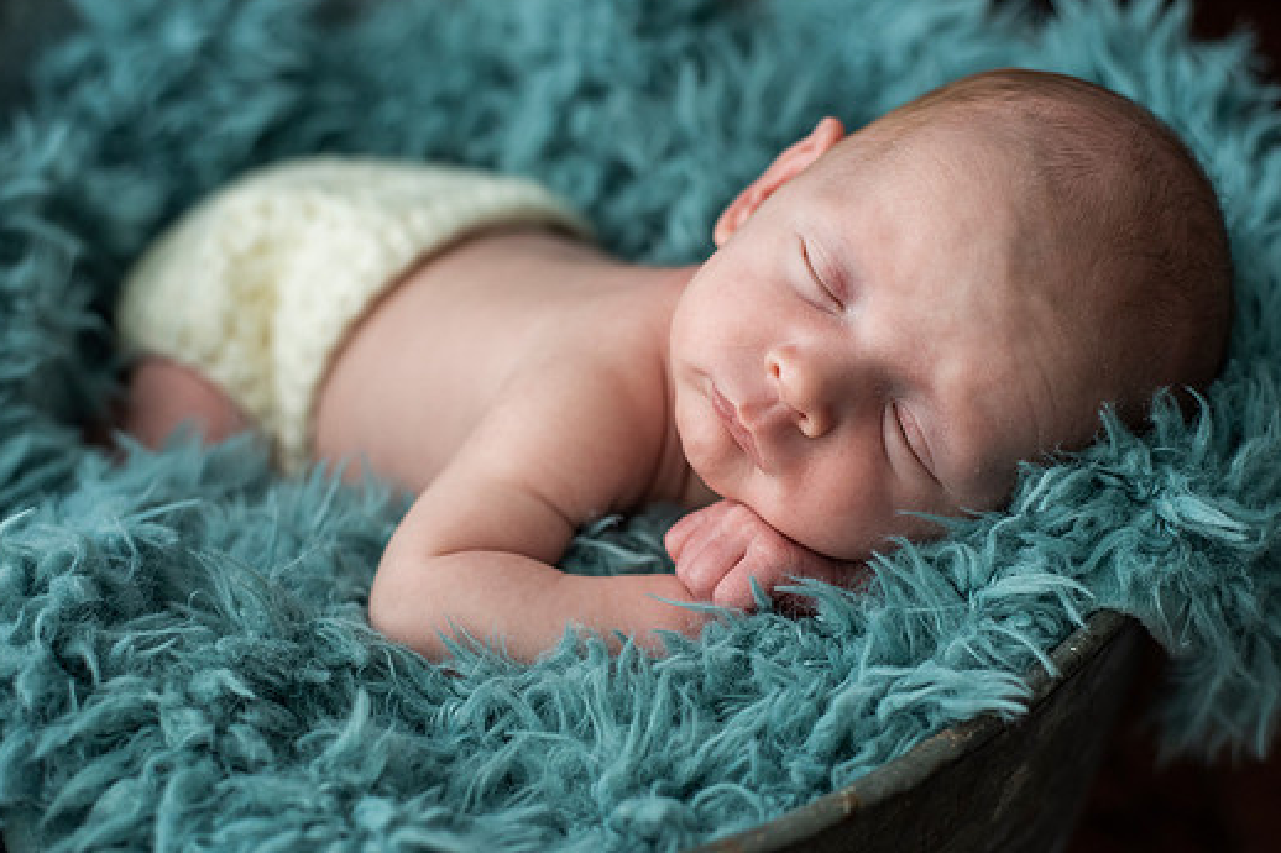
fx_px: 1992
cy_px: 441
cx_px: 663
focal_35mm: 56
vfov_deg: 24.2
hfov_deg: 35.6
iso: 1000
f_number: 3.2
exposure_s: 1/400
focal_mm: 50
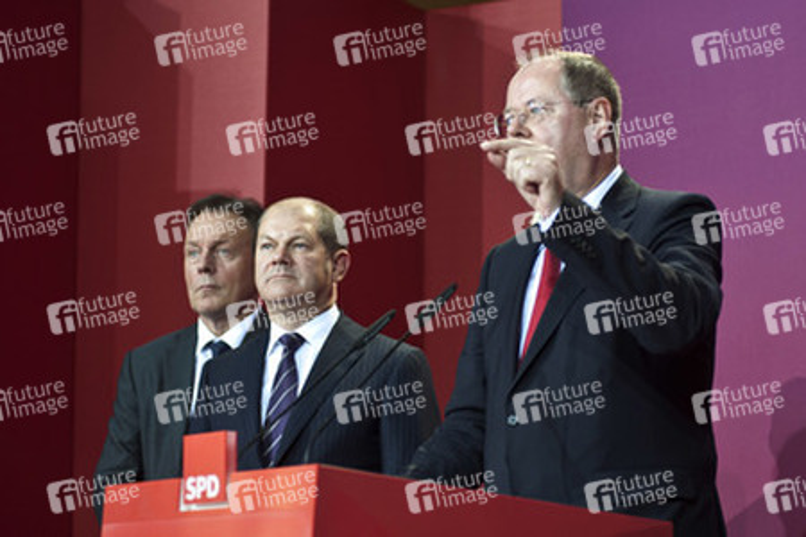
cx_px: 403
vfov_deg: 17.1
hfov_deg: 25.4
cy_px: 268
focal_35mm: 80
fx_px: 1791
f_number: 4
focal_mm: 80
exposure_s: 1/125
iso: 1600
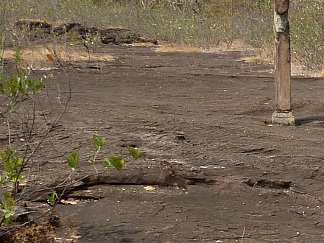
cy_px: 247
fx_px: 1020
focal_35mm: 109
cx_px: 479
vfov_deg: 13.4
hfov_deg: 16.5
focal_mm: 4.1
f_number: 5
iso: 100
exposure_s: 1/320
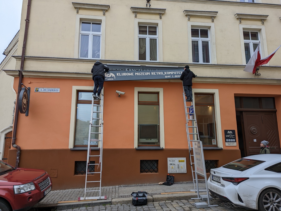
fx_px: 195
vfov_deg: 56.9
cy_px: 106
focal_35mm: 24
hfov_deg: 71.5
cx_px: 140
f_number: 1.85
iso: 34
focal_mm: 6.81
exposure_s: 1/168
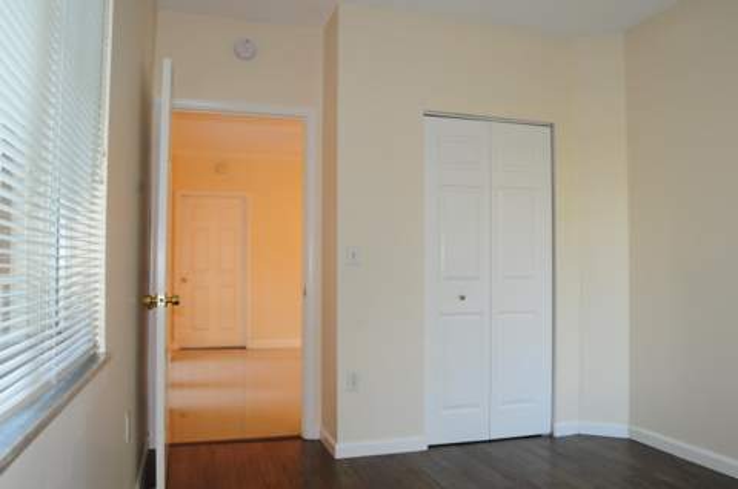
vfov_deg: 47.7
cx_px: 369
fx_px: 552
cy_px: 244
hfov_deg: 67.5
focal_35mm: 27
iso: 1250
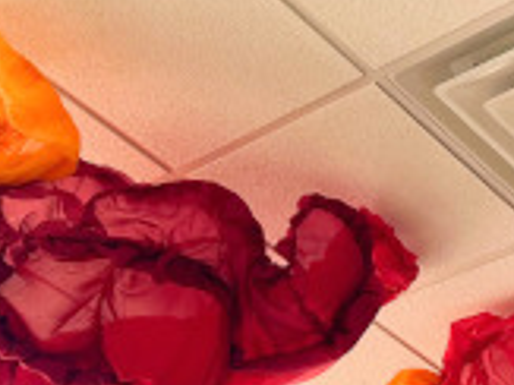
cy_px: 319
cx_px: 618
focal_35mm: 96
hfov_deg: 19.3
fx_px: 1424
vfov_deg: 15.3
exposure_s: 1/120
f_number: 1.6
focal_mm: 5.1
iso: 64
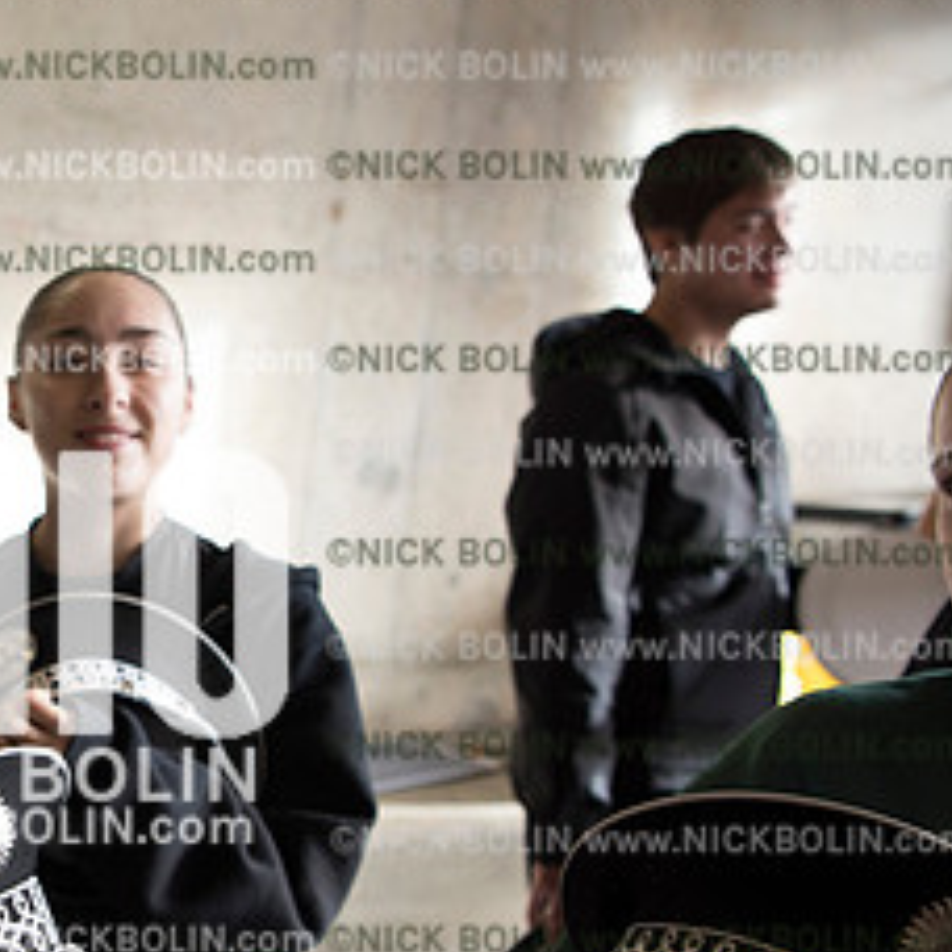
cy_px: 649
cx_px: -8
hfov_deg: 30.4
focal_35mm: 52
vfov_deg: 32.5
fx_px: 1618
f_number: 3.2
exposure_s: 1/200
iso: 560
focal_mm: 24
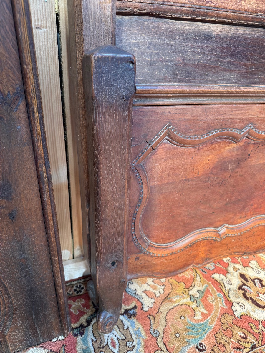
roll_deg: -4.4
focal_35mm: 24
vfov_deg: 71.6
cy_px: 176
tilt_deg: -27.5
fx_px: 245
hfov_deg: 56.8
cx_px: 132
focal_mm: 6.76
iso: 100
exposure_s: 1/50
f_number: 1.78
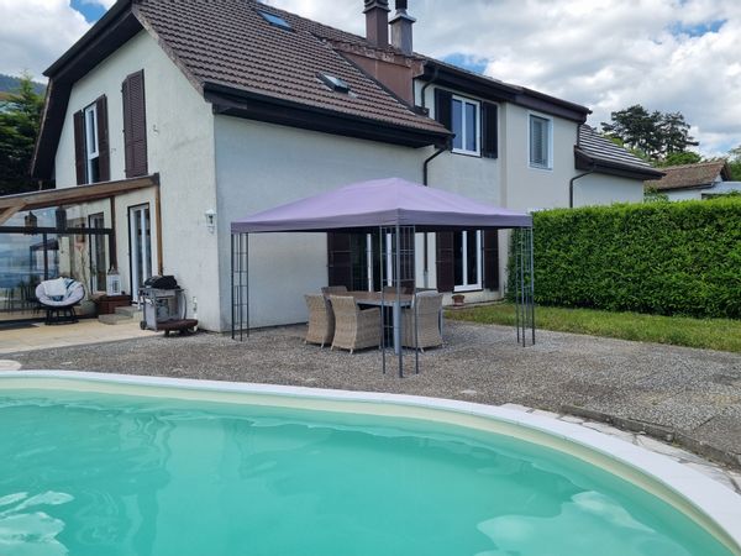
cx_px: 370
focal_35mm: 26
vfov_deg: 53.1
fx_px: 557
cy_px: 278
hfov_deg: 67.3
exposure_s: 1/1908
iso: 50
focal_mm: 5.4
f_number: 1.8
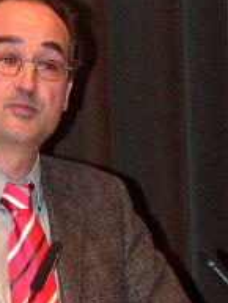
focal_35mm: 502
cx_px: 13
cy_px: 196
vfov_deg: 3.9
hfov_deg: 3.0
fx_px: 4404
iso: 400
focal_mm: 40.2
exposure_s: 1/60
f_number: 2.8
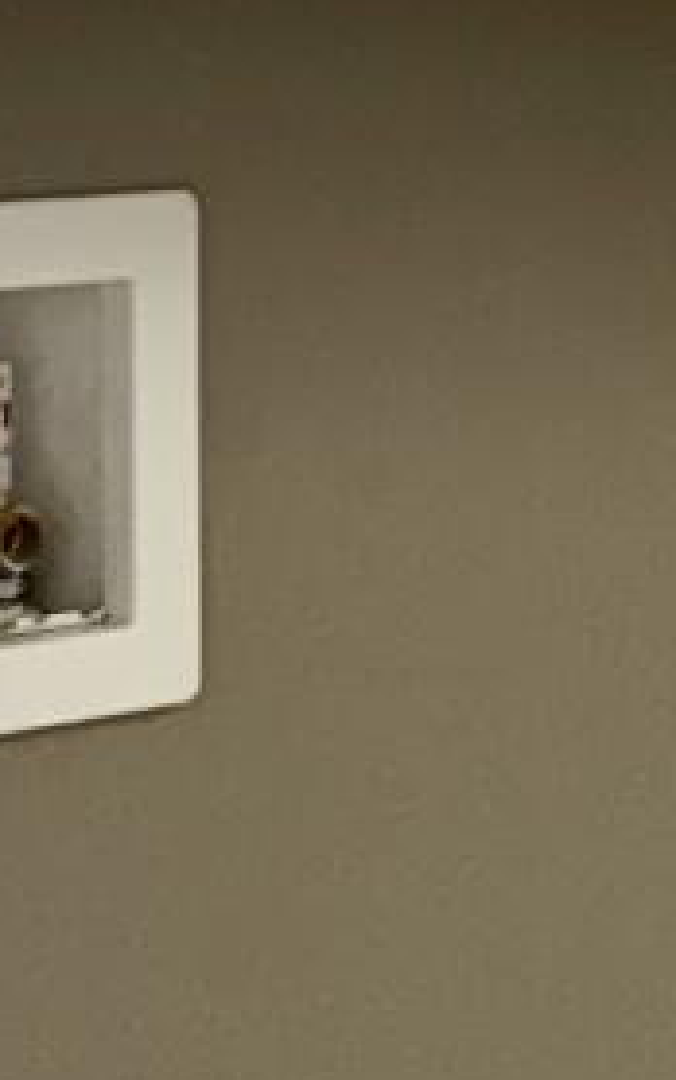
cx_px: 1507
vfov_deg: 11.4
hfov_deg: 6.9
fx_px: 5389
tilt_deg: -4.6
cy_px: 109
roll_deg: -1.4
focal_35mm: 183
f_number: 1.78
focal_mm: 6.76
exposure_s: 1/120
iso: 100
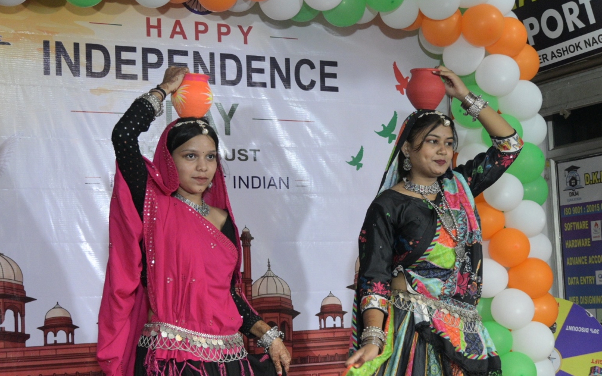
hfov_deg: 32.2
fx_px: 1042
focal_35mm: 64
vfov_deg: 20.5
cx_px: 301
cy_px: 197
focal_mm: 41
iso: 3200
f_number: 5
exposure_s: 1/250
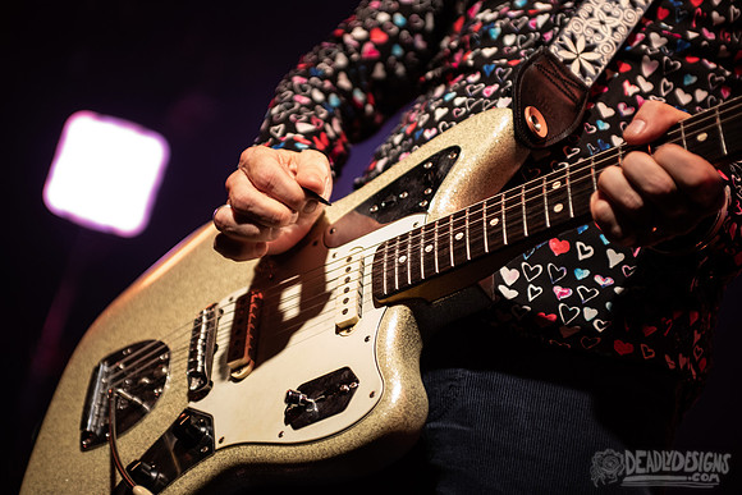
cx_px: 371
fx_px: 1443
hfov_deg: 28.8
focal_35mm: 70
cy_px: 248
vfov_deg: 19.5
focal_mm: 70
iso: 2000
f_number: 2.8
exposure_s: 1/400
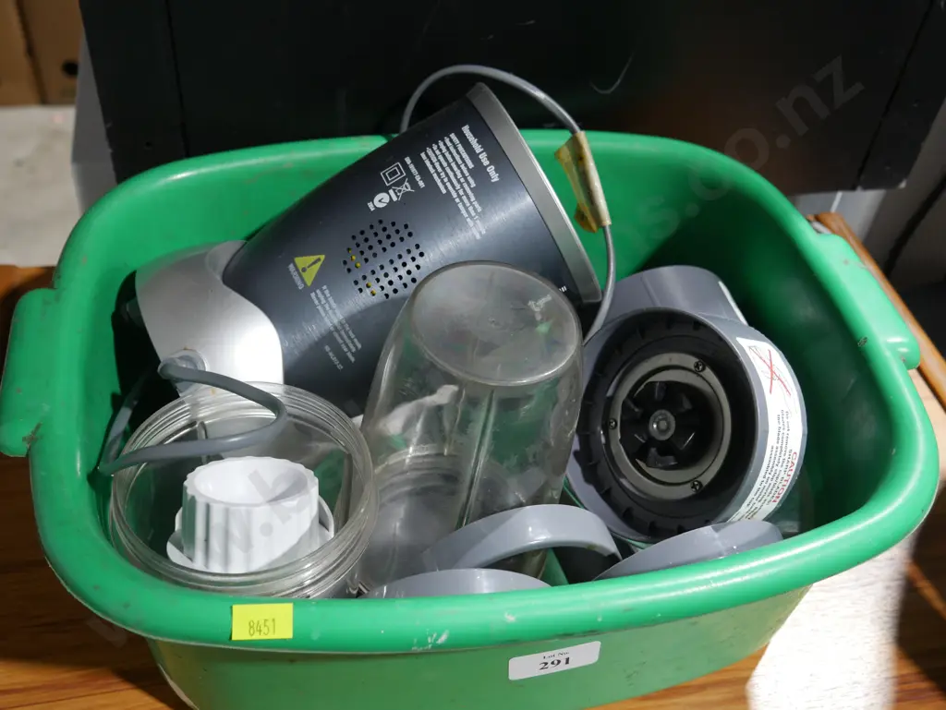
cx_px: 473
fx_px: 1039
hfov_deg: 49.0
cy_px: 355
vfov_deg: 37.8
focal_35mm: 38
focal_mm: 19
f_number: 4.1
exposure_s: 1/60
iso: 500
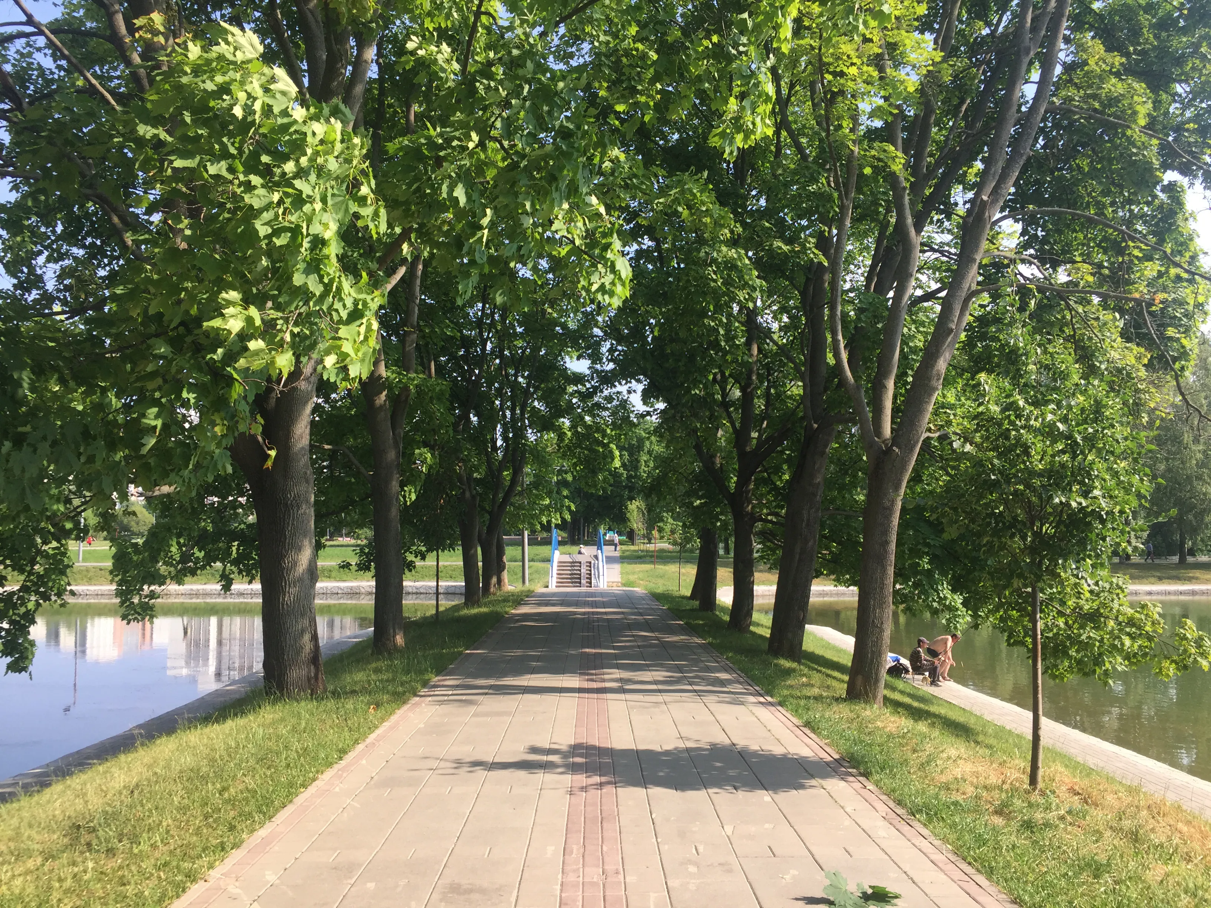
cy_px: 454
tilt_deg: +4.1
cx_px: 606
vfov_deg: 48.2
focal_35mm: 29
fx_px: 1015
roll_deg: -0.9
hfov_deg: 61.7
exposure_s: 1/746
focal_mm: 4.15
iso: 32
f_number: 2.2
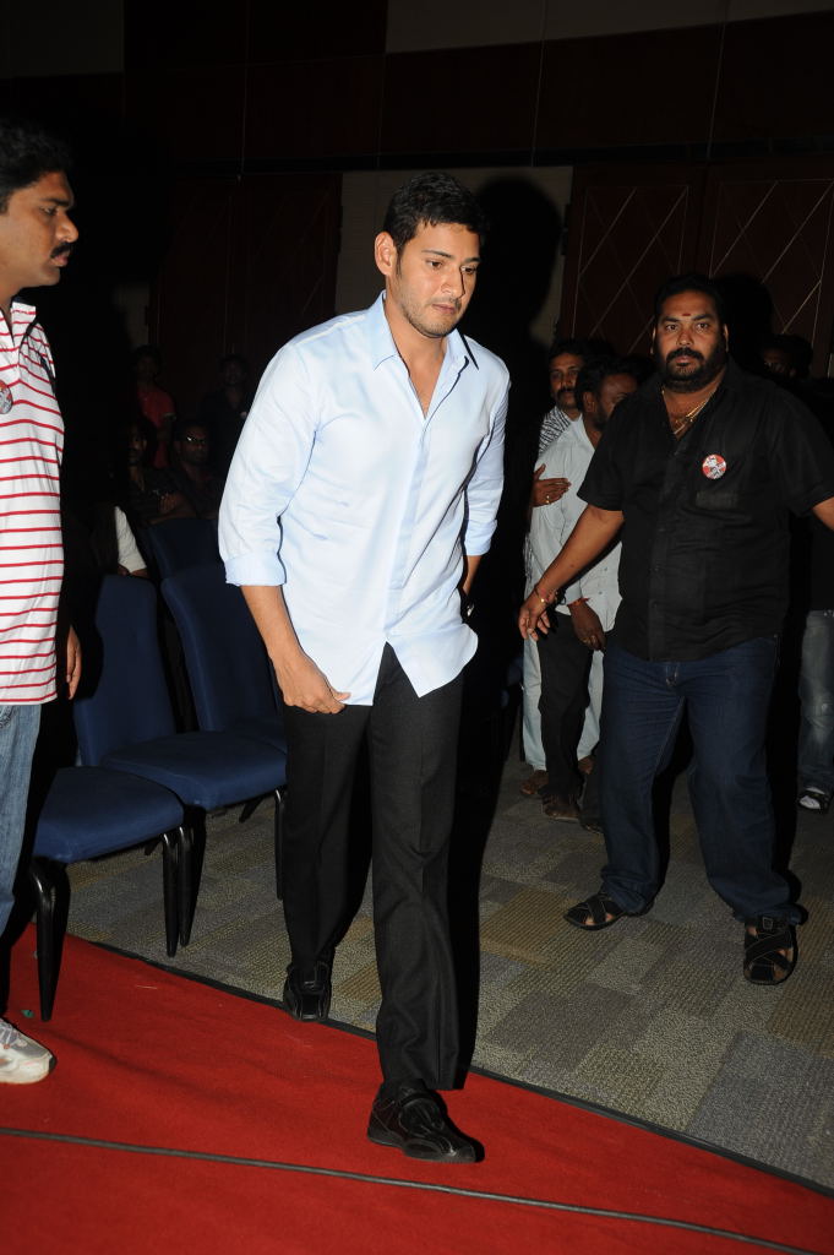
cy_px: 628
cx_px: 417
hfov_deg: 38.8
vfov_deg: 55.8
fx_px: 1183
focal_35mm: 34
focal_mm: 34
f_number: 7.1
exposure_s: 1/125
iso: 320
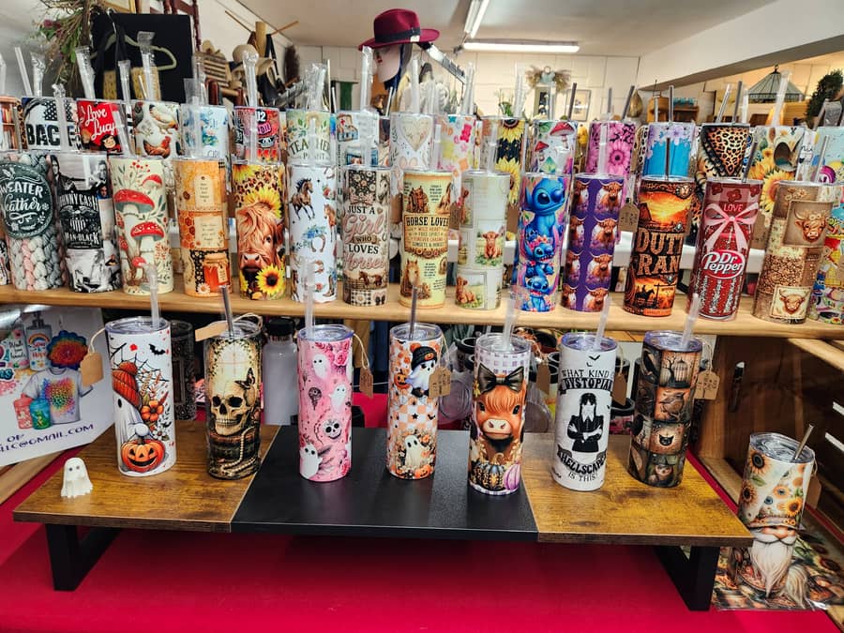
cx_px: 422
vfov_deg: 58.9
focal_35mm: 23
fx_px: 561
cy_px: 316
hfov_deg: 73.9
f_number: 1.8
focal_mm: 5.4
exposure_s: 1/120
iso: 320
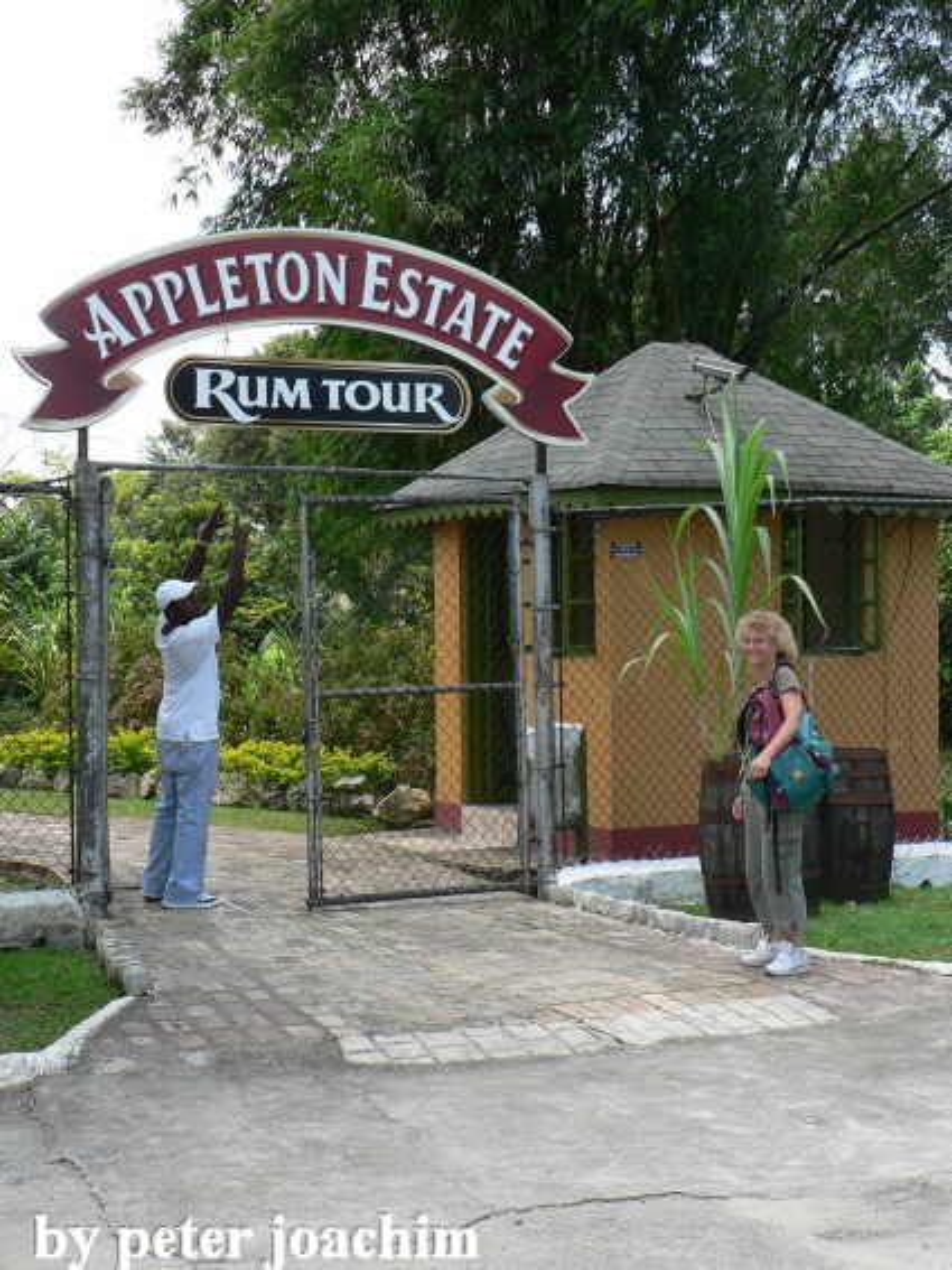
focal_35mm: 53
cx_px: 476
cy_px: 635
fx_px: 1944
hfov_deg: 27.5
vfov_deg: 36.2
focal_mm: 9.1
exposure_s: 1/125
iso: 64
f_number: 4
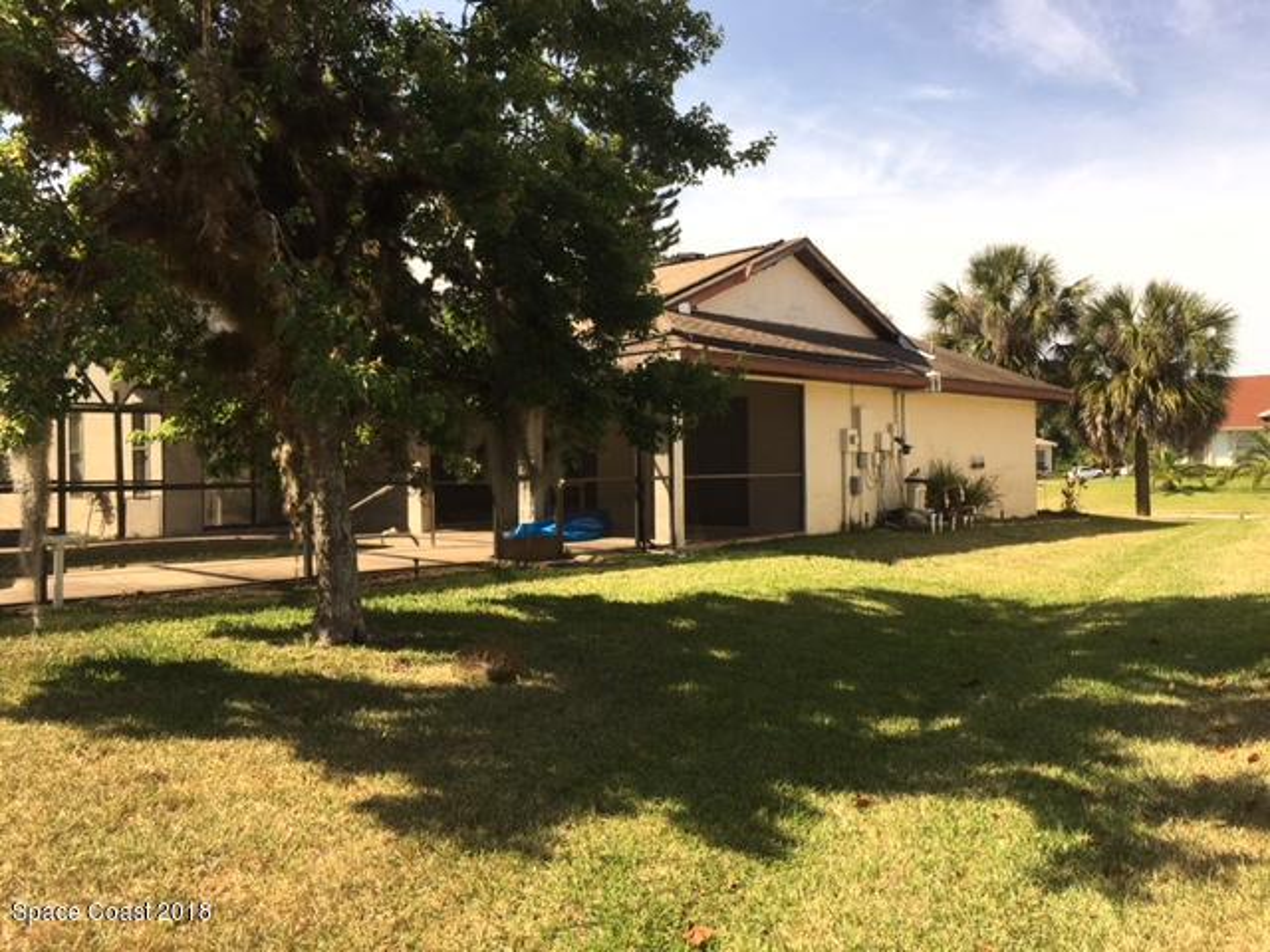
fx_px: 1064
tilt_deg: +0.0
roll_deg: +1.4
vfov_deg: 48.2
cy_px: 476
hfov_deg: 61.7
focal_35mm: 29
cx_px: 635
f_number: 2.2
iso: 25
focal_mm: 4.15
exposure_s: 1/1508
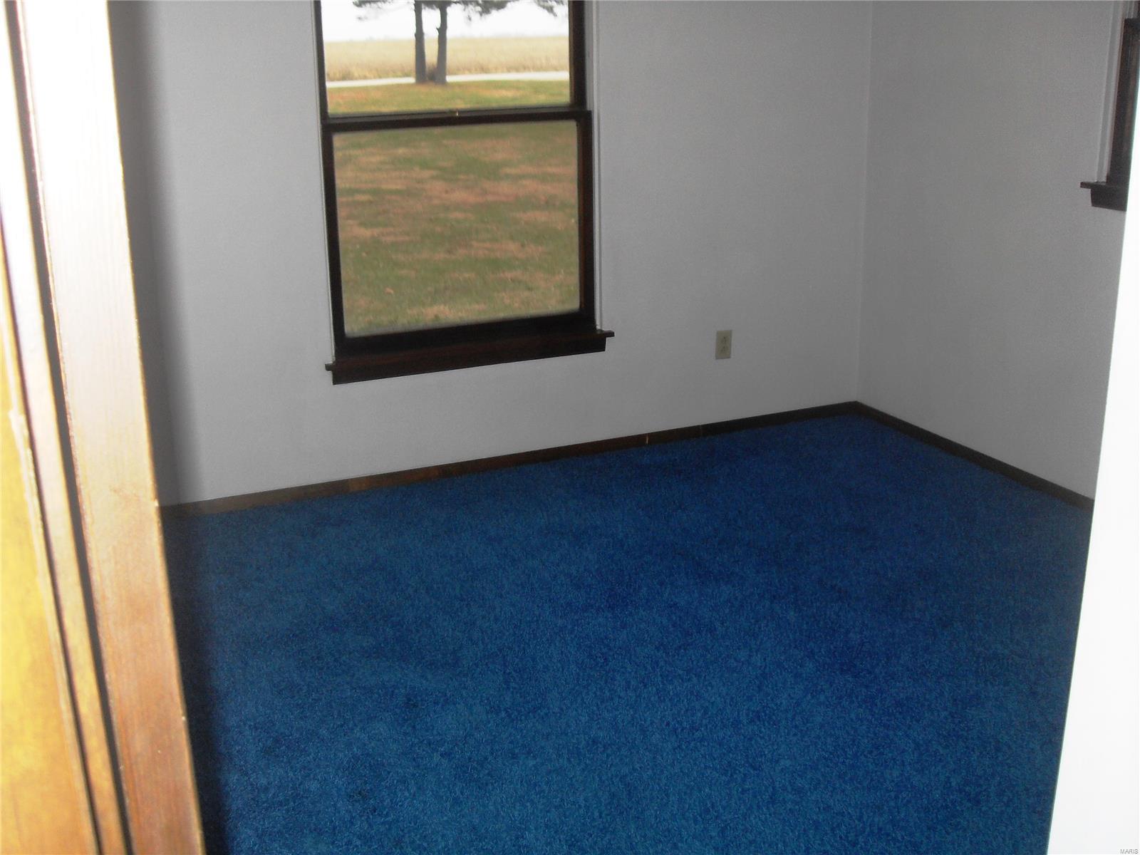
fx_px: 1219
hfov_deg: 50.1
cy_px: 428
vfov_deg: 38.7
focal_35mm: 37
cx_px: 570
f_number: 2.8
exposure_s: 1/45
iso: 100
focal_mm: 6.3
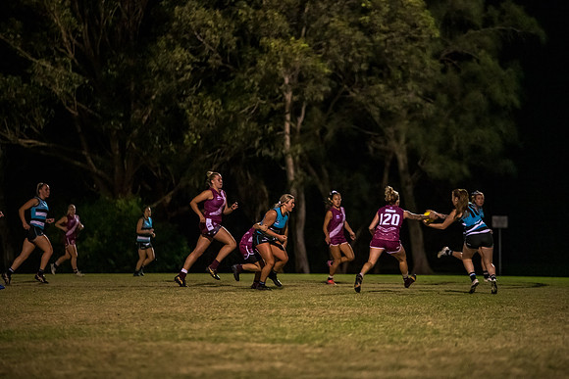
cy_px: 180
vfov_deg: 6.4
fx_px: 3384
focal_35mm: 214
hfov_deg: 9.6
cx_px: 299
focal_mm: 200
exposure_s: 1/800
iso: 6400
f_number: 2.8
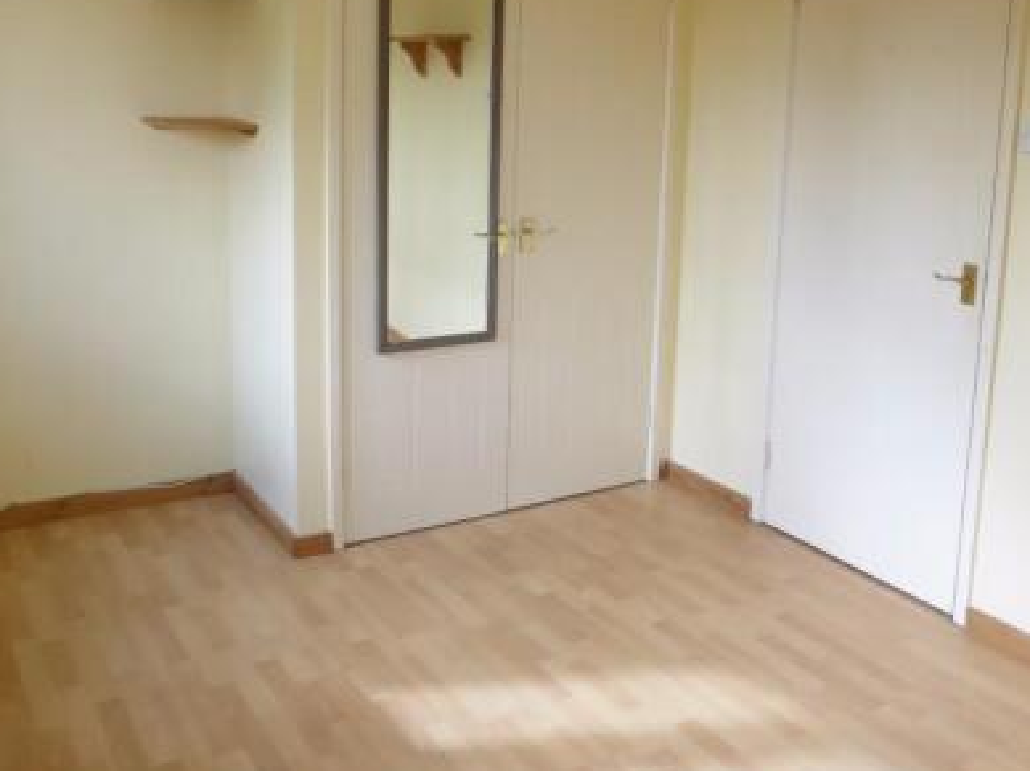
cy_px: 242
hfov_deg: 51.4
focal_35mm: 36
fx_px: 1070
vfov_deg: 39.0
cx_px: 518
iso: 200
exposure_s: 1/60
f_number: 3.3
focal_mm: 4.3
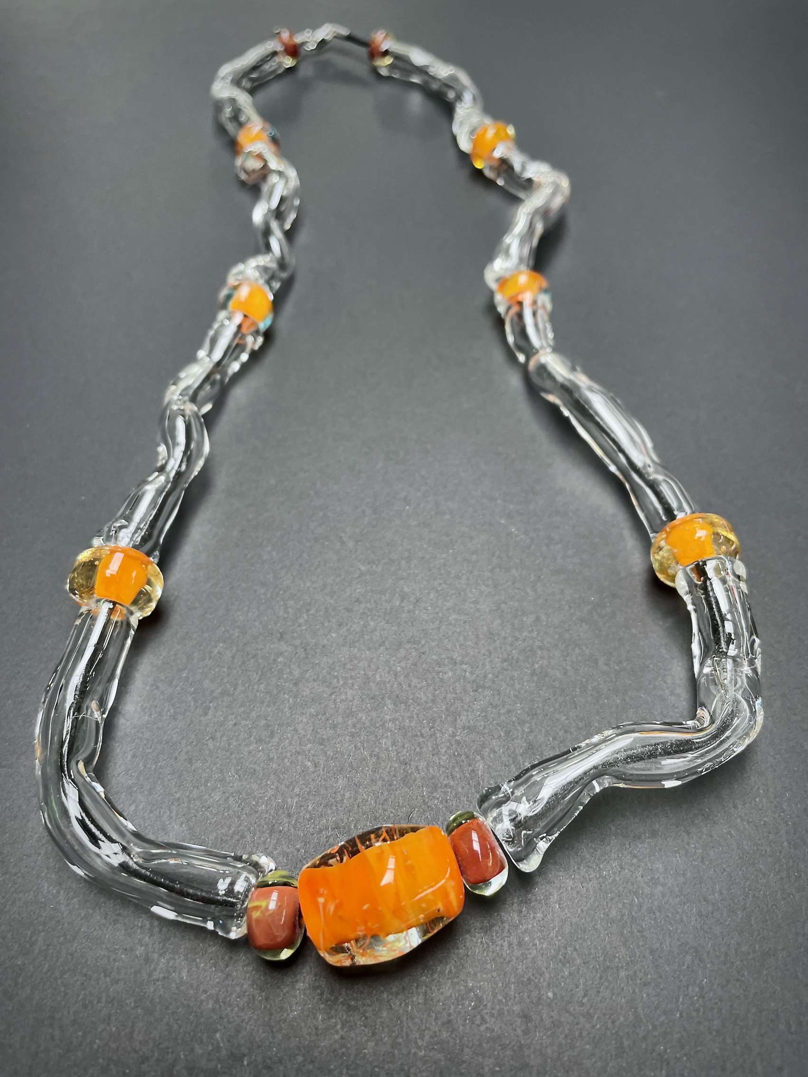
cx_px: 404
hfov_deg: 53.1
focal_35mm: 26
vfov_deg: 67.3
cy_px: 538
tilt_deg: -50.2
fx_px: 809
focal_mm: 4.2
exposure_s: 1/121
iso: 125
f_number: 1.6
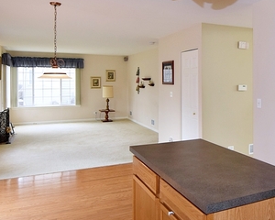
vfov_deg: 44.2
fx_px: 269
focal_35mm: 33
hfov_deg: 52.2
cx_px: 202
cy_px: 83
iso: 500
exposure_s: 1/125
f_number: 5.6
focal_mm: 11
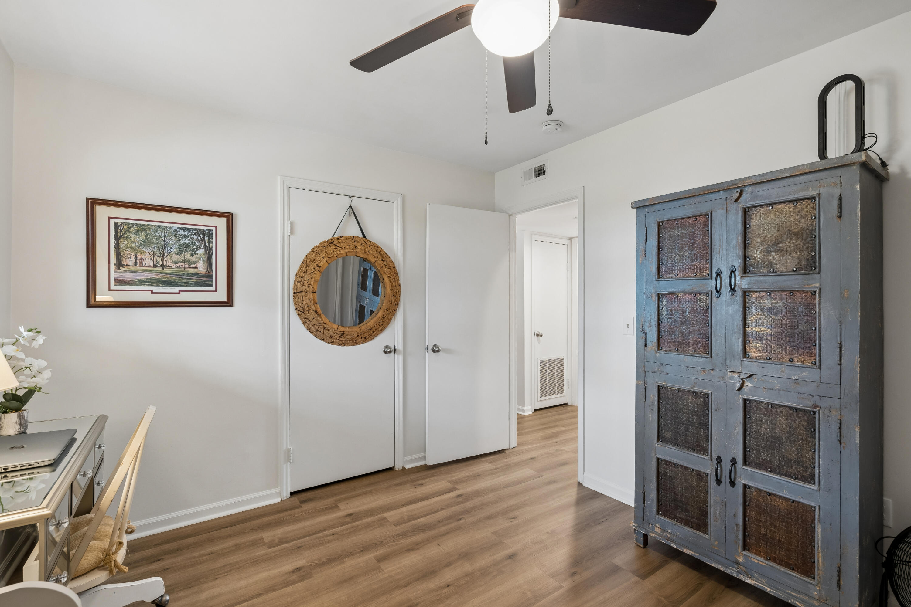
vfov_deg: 73.7
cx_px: 456
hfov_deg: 96.7
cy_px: 304
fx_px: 405
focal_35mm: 16
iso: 400
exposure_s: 1/4
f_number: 8
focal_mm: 16
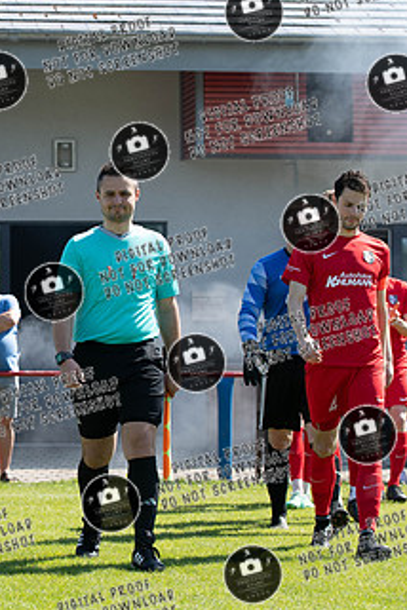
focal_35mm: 137
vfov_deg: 15.0
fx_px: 2323
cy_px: 301
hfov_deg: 9.9
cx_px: -80
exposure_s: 1/640
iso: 140
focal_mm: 70
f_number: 4
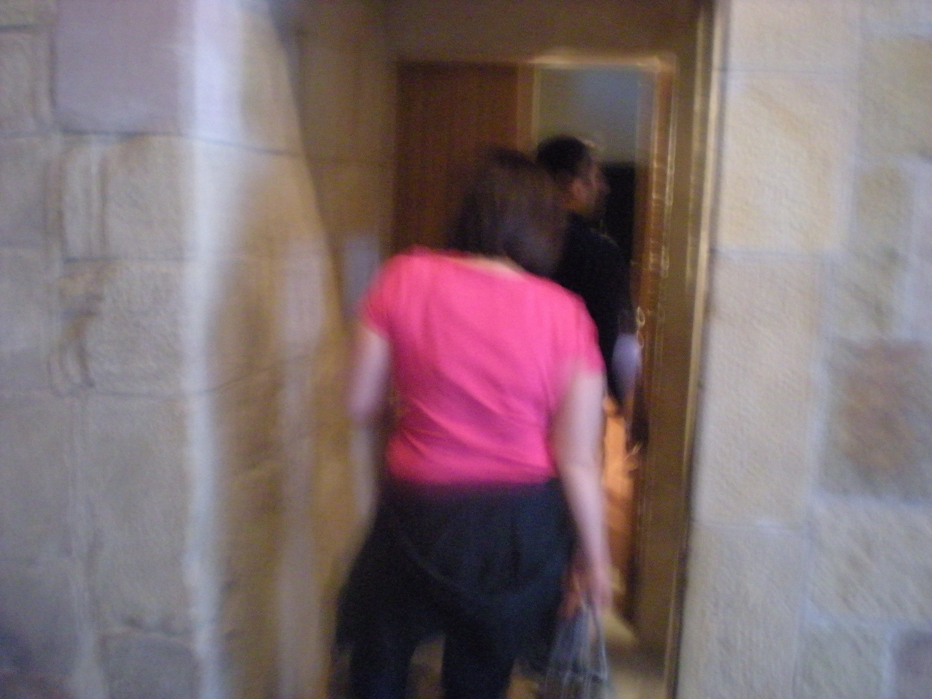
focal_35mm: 38
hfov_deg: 49.0
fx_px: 1023
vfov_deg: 37.7
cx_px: 466
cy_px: 350
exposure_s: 1/3.8
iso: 800
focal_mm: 6.3
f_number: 3.1
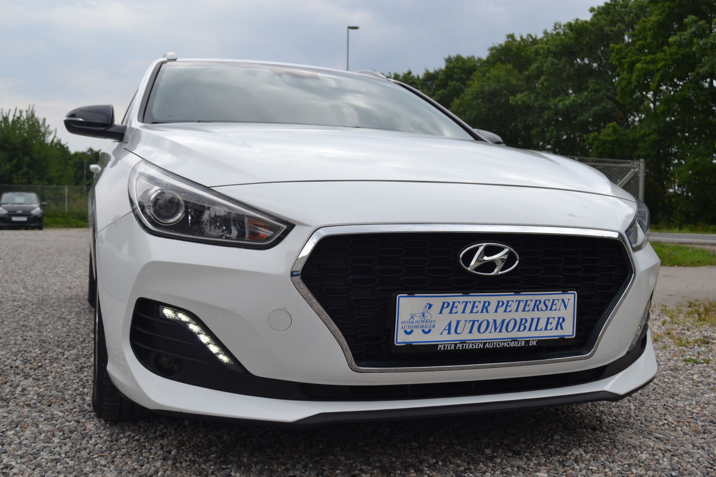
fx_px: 716
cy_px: 238
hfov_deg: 53.1
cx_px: 358
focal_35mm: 36
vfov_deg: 36.9
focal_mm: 24
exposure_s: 1/160
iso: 100
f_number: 6.3
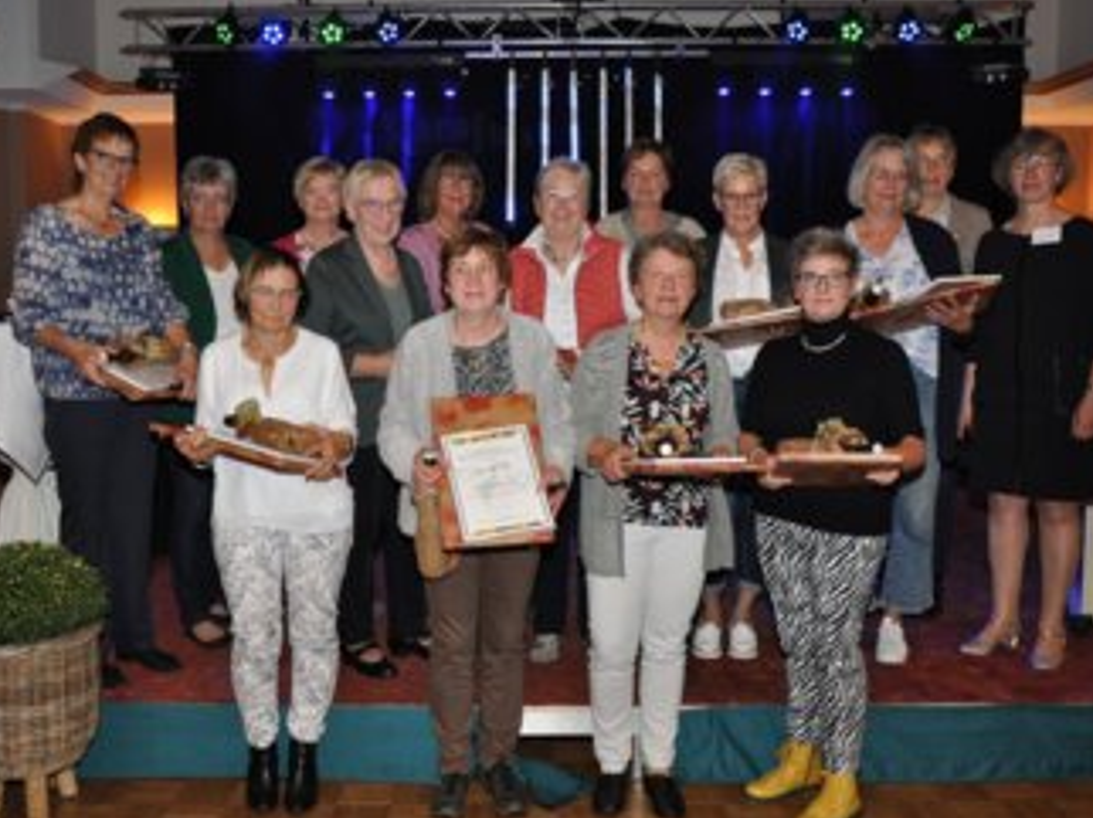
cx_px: 496
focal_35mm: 38
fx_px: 1186
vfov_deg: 38.0
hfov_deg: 49.4
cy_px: 387
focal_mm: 21
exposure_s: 1/60
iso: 800
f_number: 4
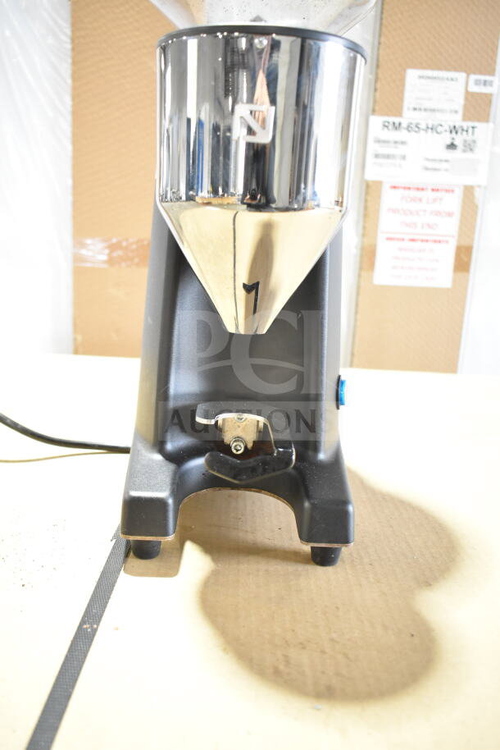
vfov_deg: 59.5
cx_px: 250
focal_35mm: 32
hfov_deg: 41.7
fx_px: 656
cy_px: 375
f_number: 3.8
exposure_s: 1/60
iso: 1600
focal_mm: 21
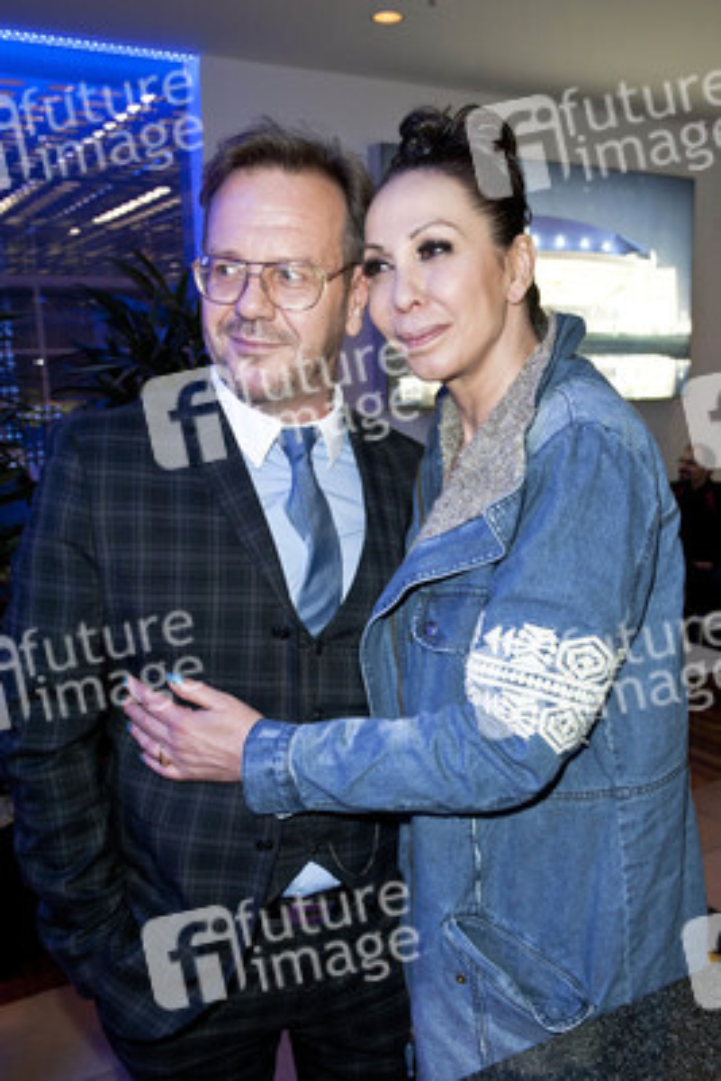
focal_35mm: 29
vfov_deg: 63.6
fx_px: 870
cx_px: 360
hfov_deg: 45.0
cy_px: 540
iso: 1600
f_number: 5.6
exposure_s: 1/200
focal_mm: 29
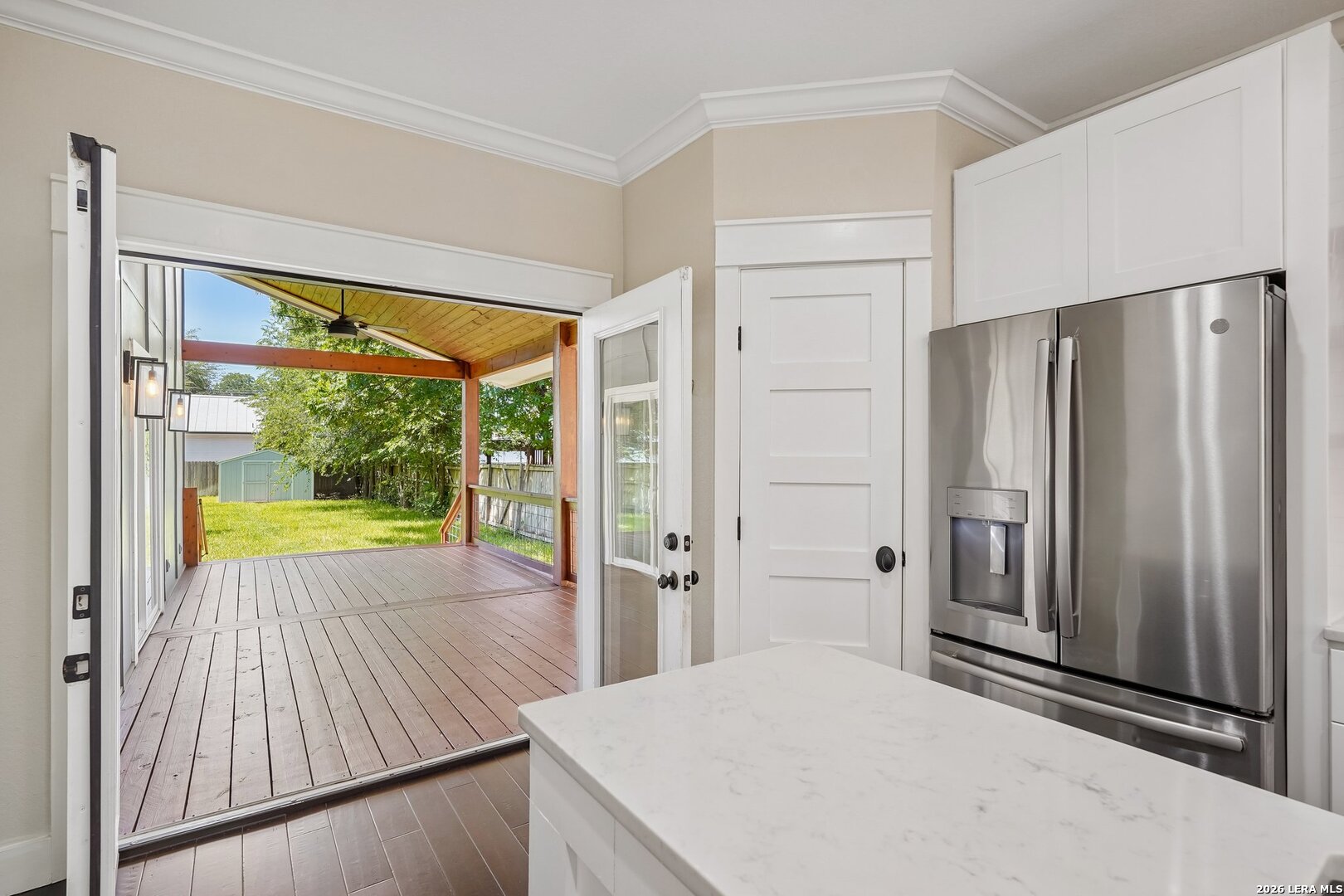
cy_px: 448
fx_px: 635
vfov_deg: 70.4
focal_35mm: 17
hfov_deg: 93.3
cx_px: 672
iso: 400
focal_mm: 17
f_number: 8
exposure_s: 1/30
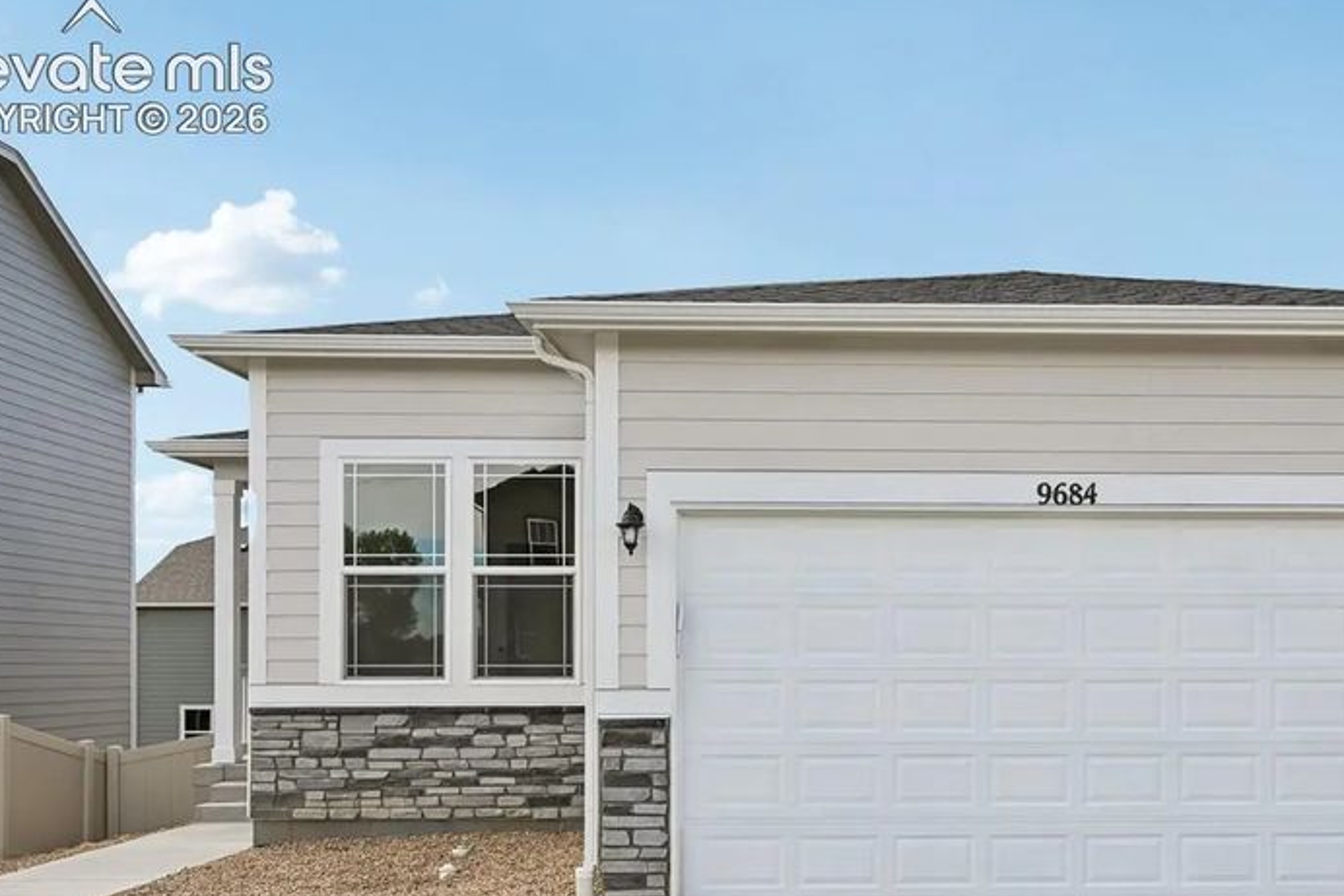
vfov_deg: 34.8
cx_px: 888
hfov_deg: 50.2
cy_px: 625
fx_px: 1409
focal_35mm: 38
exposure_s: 1/80
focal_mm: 25.5
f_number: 9
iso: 64
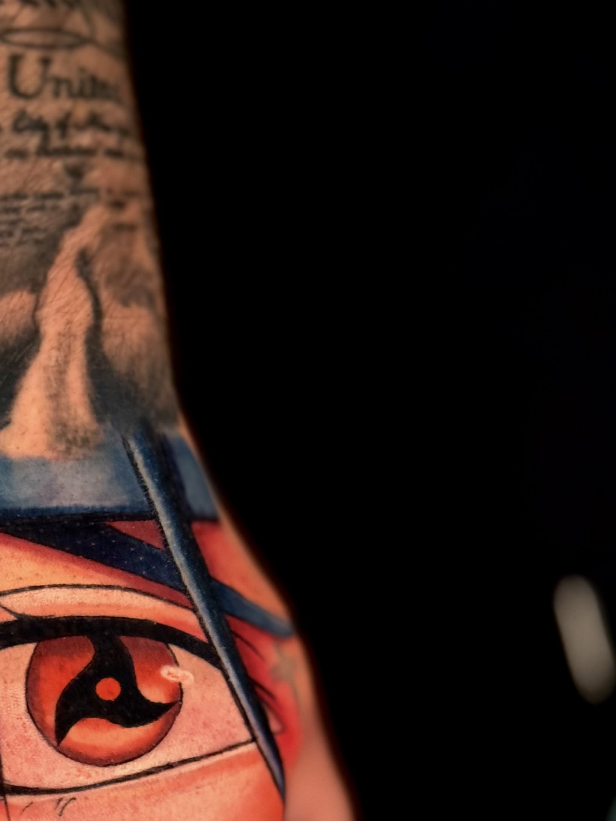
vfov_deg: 22.0
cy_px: 655
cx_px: 84
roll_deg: +0.3
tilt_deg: -7.8
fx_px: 2088
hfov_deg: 16.6
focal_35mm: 88
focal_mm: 6.76
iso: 400
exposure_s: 1/40
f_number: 1.78
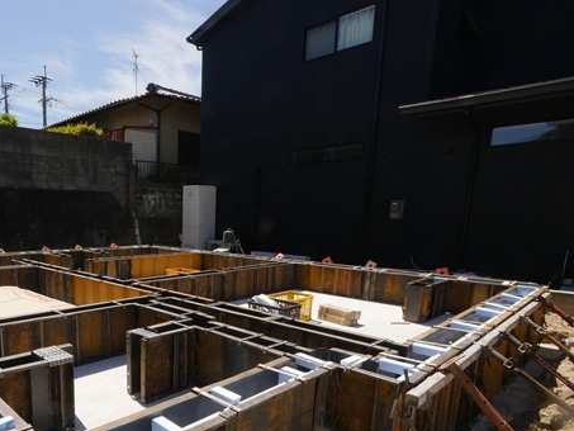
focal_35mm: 24
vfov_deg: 55.6
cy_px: 288
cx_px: 165
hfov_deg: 68.3
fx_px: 398
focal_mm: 7
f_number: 11
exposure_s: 1/200
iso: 200
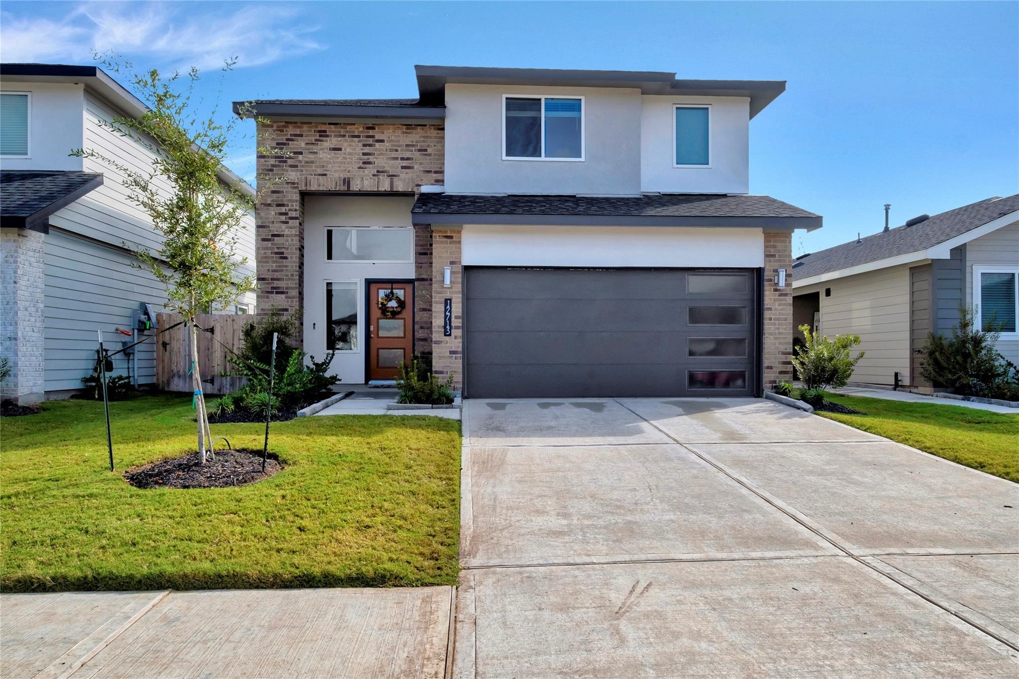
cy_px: 340
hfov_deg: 76.1
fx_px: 651
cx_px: 510
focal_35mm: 23
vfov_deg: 55.1
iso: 250
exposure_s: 1/500
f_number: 8
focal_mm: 15.1
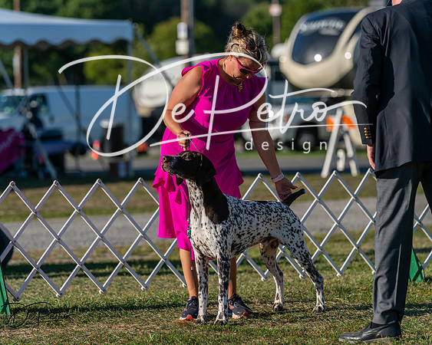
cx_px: 216
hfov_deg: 9.5
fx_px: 2605
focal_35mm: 204
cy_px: 172
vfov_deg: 7.6
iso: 125
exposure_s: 1/1250
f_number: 4.5
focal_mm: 181
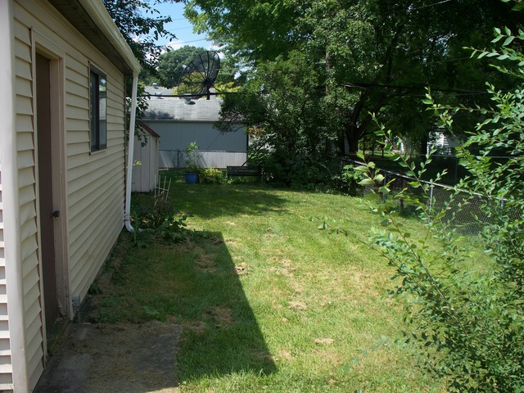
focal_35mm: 36
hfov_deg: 51.4
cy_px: 196
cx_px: 262
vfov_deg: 39.7
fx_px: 545
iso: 64
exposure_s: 1/640
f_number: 2.8
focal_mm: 7.54
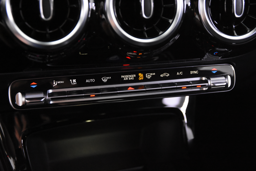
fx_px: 480
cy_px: 86
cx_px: 128
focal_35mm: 68
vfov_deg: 20.2
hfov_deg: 29.9
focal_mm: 45
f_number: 3.5
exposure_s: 1/80
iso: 8000
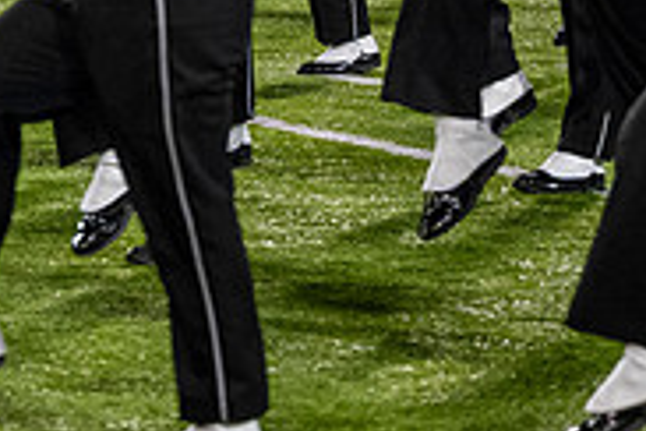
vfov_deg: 3.7
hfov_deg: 5.5
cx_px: -215
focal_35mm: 373
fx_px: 6693
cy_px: -240
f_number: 2.8
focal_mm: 79
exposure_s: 1/500
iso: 1000
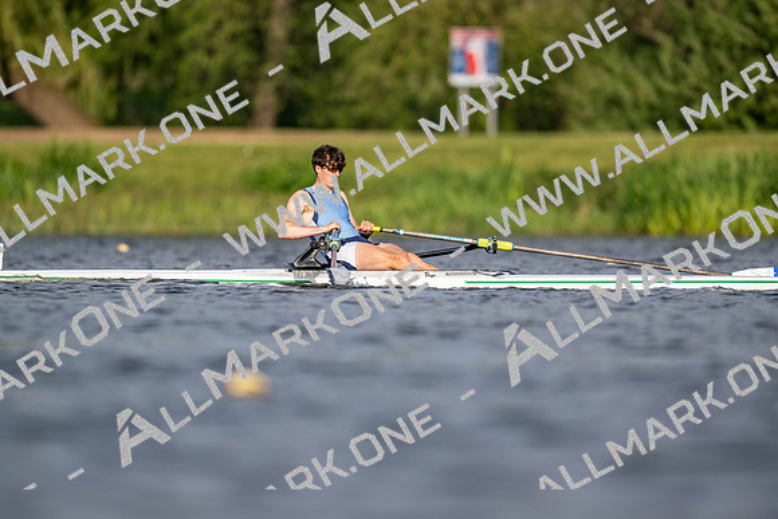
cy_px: 260
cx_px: 389
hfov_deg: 3.4
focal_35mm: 600
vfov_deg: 2.3
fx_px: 12969
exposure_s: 1/2500
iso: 220
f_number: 4
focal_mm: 600
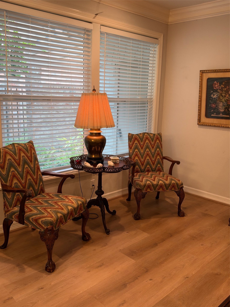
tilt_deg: -11.2
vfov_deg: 58.4
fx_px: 275
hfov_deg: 45.4
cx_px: 115
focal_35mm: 31
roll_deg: -1.9
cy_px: 154
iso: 200
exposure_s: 1/120
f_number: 1.8
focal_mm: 6.93
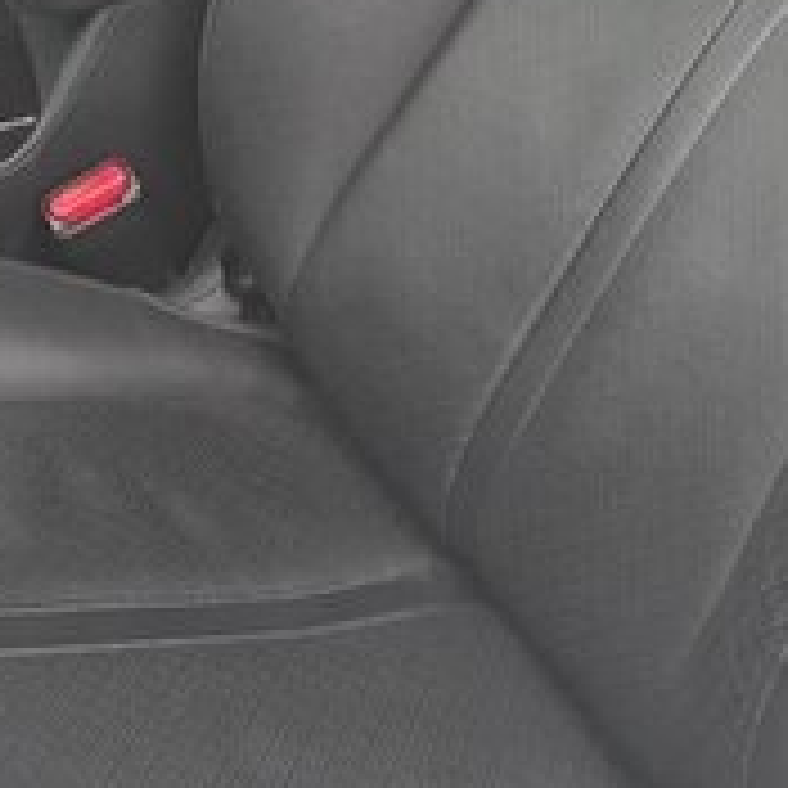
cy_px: -322
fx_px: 2318
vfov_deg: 17.7
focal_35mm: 90
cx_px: 302
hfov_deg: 19.3
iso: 64
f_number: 1.7
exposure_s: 1/100
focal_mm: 3.71
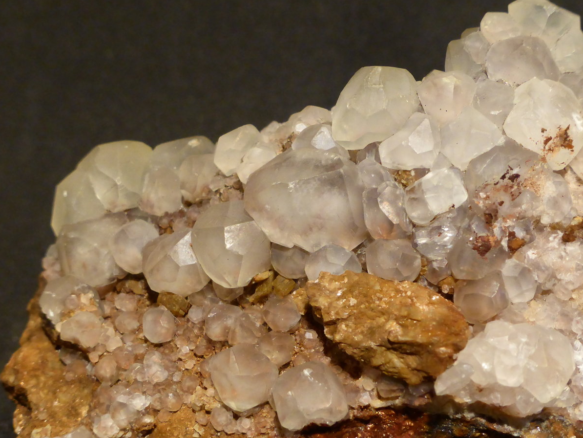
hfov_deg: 27.4
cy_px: 245
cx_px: 338
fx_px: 1196
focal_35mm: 71
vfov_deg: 20.7
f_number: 4.4
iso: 400
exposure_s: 1/15
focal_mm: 9
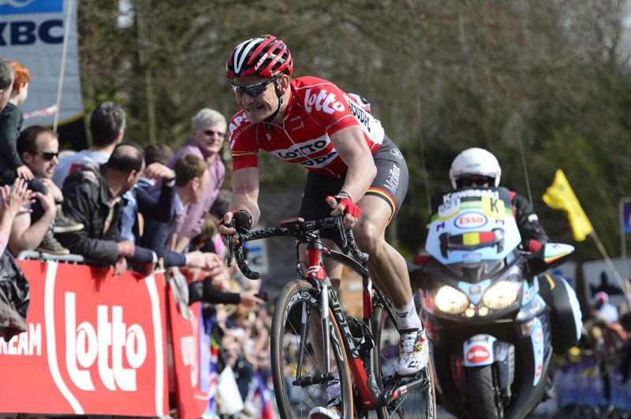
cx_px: 316
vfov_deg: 6.2
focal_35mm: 220
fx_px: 3853
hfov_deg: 9.4
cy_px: 210
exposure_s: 1/1000
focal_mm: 220
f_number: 8
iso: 1000
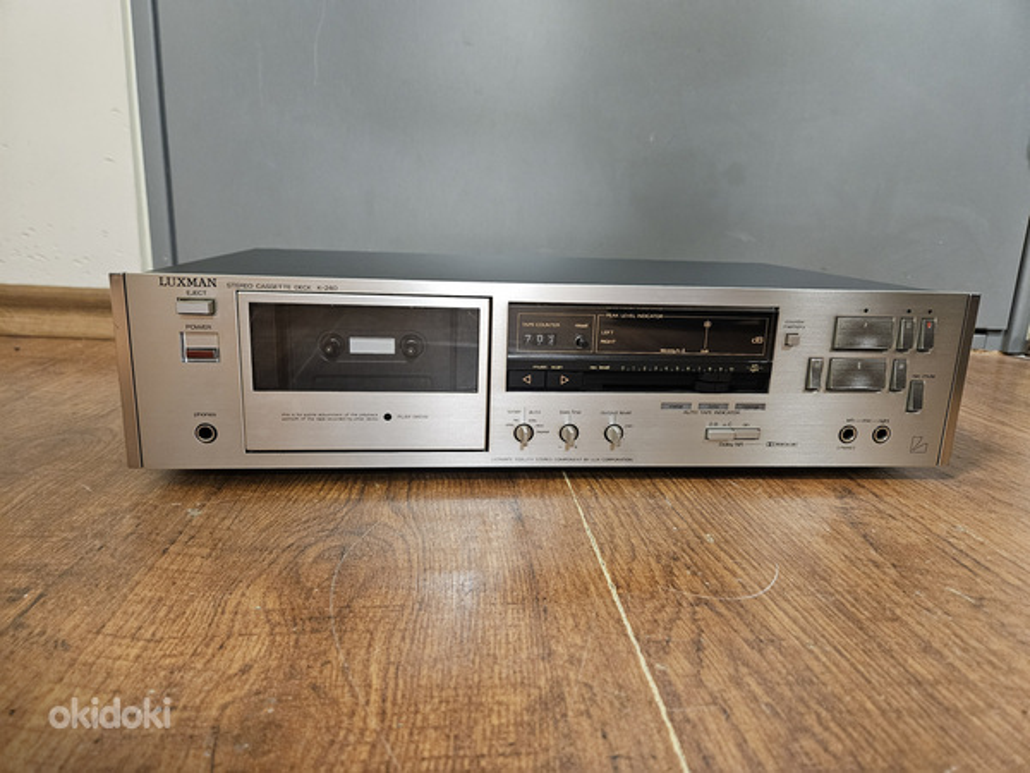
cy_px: 386
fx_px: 684
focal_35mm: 23
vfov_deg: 58.9
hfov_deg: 73.9
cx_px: 515
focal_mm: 5.4
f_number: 1.8
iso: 640
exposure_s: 1/50
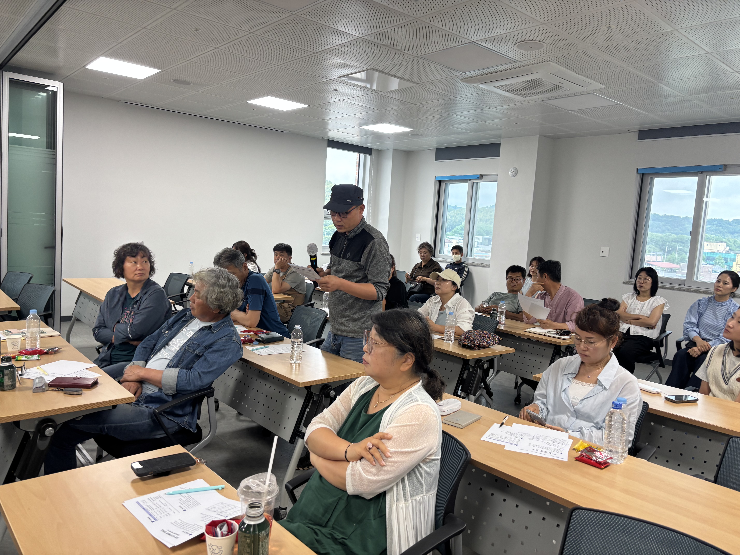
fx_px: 556
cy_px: 278
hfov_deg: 67.3
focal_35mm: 26
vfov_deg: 53.1
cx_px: 370
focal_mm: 5.96
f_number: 1.6
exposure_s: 1/60
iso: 64
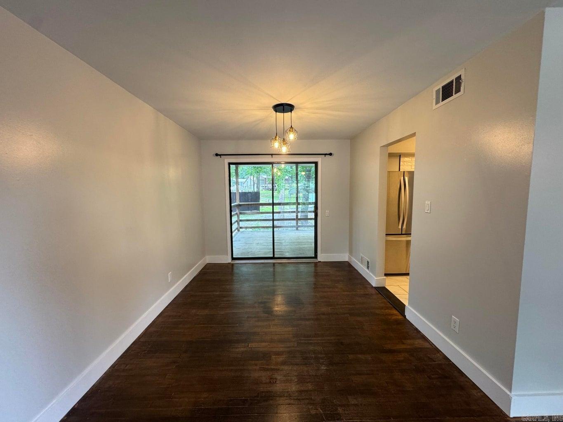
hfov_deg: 102.1
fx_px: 228
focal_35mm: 14
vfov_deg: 85.7
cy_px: 211
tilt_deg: -5.1
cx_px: 282
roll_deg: +0.5
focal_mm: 2.22
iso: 200
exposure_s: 1/120
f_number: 2.2
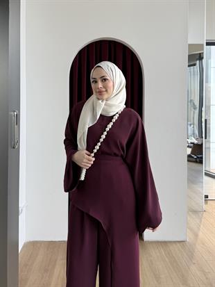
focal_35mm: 24
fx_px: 199
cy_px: 144
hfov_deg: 56.8
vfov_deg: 71.6
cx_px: 108
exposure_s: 1/103
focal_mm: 6.76
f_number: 1.78
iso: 200
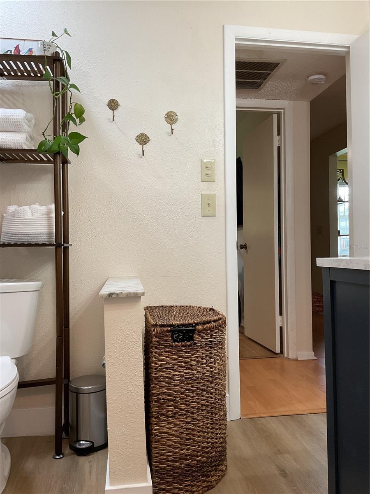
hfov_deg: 48.2
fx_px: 413
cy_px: 247
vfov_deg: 61.7
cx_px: 185
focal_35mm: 29
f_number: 1.8
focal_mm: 3
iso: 80
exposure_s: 1/60
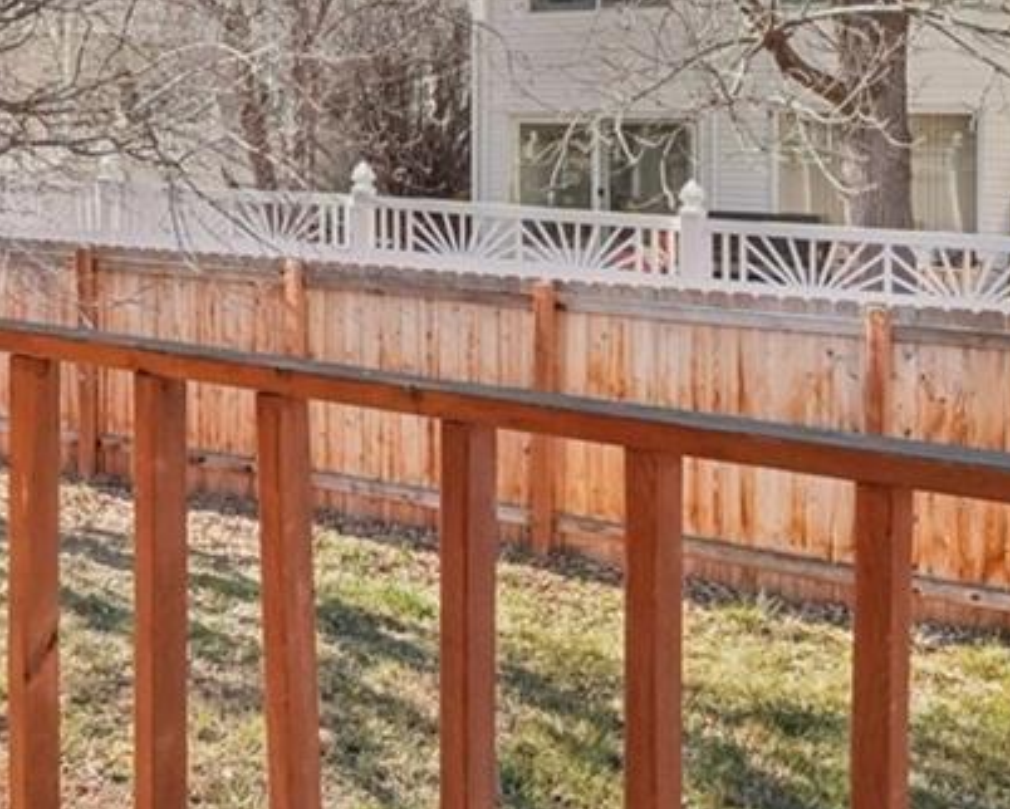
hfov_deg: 29.4
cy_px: 83
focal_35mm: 56
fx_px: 1675
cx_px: -163
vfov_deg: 26.3
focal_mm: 10
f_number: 8
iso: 800
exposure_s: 1/400
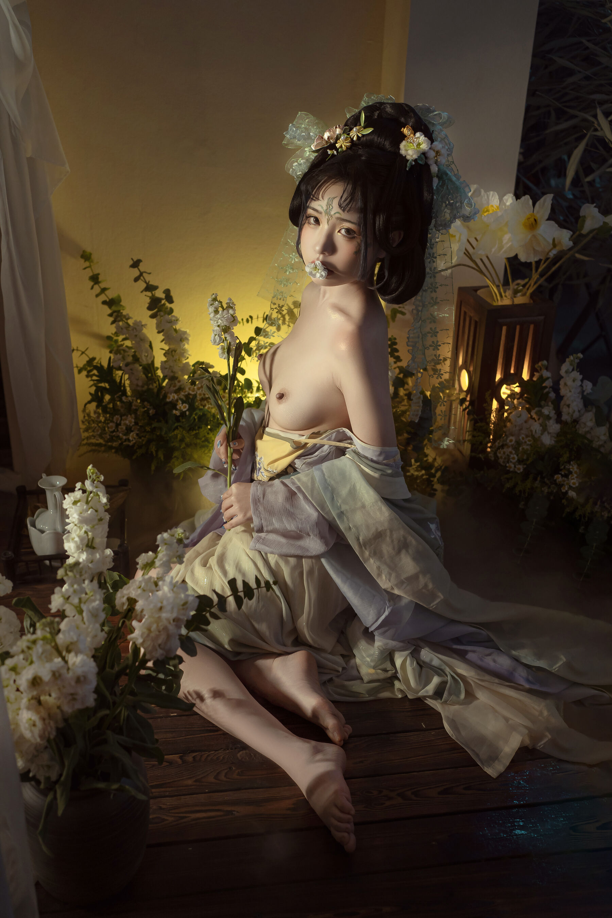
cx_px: 306
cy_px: 459
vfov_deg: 54.4
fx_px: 892
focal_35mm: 35
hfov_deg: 37.9
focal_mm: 35
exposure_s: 1/40
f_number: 3.5
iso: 640
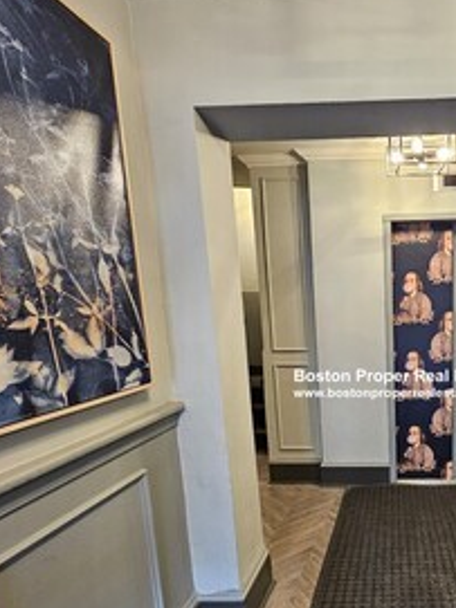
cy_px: 386
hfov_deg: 51.1
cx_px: 399
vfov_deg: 70.3
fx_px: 422
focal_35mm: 24
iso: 320
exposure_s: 1/30
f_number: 2.2
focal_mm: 2.2
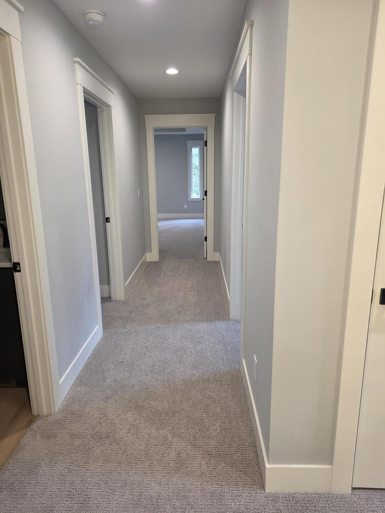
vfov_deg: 73.9
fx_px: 341
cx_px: 192
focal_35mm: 23
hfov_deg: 58.9
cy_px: 256
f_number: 1.7
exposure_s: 1/120
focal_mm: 6.3
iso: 250
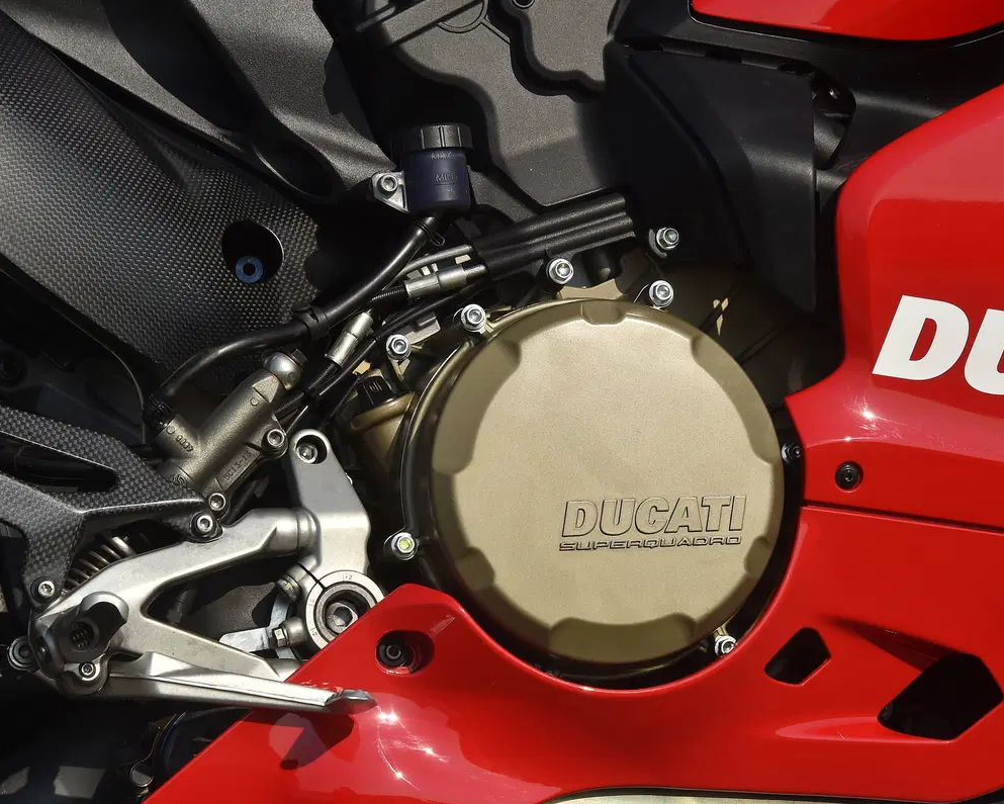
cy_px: 402
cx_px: 447
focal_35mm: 170
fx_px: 5053
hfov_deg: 11.3
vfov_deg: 9.1
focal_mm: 150
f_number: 13
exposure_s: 1/320
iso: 160
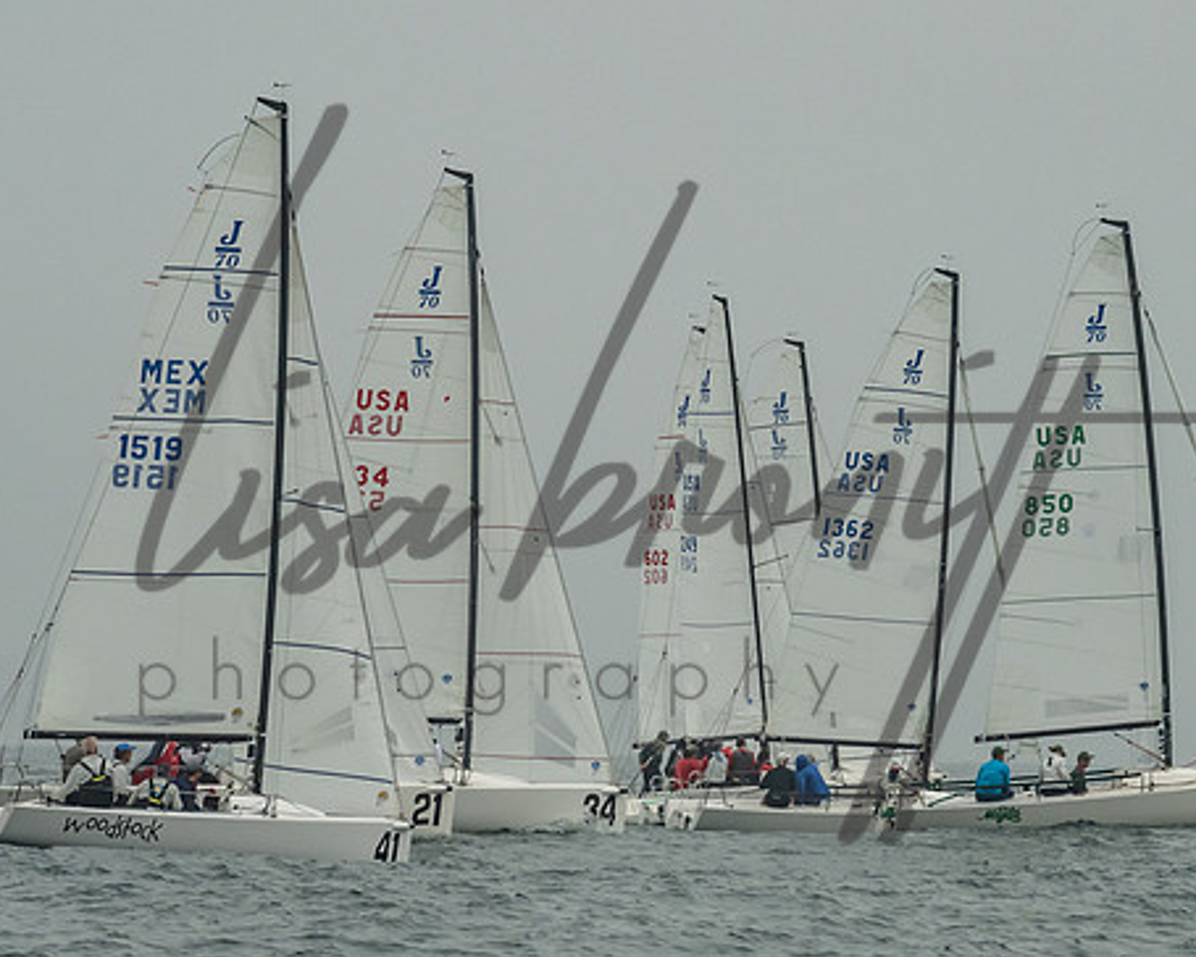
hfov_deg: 5.1
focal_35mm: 378
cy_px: 470
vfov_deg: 4.1
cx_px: 675
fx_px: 13380
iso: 800
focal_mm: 200
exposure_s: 1/2500
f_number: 9
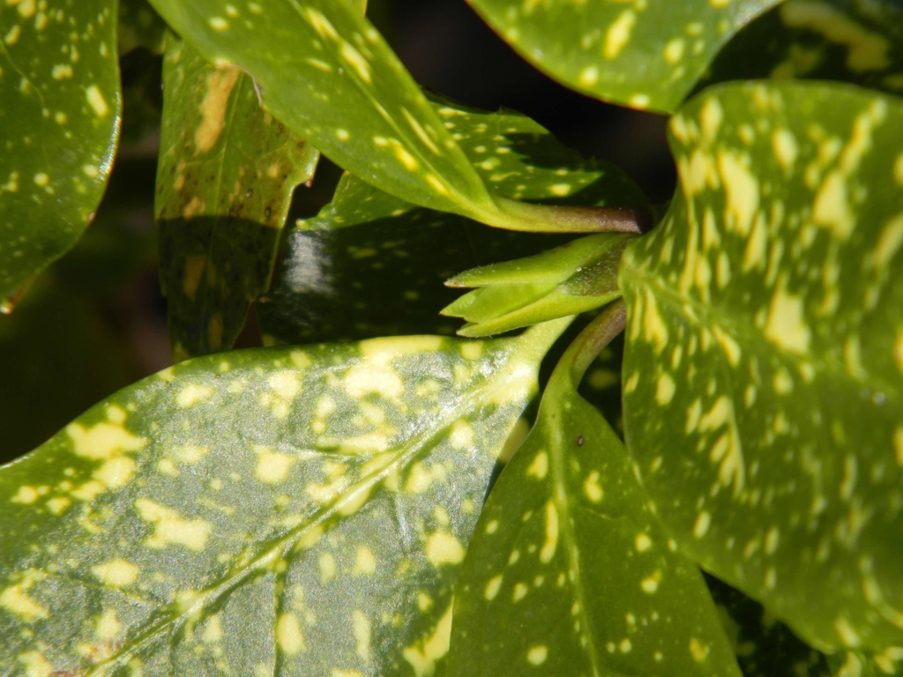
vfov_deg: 10.8
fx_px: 3574
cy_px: 338
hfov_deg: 14.4
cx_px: 452
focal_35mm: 137
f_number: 5.2
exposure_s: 1/466
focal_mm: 33.1
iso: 80
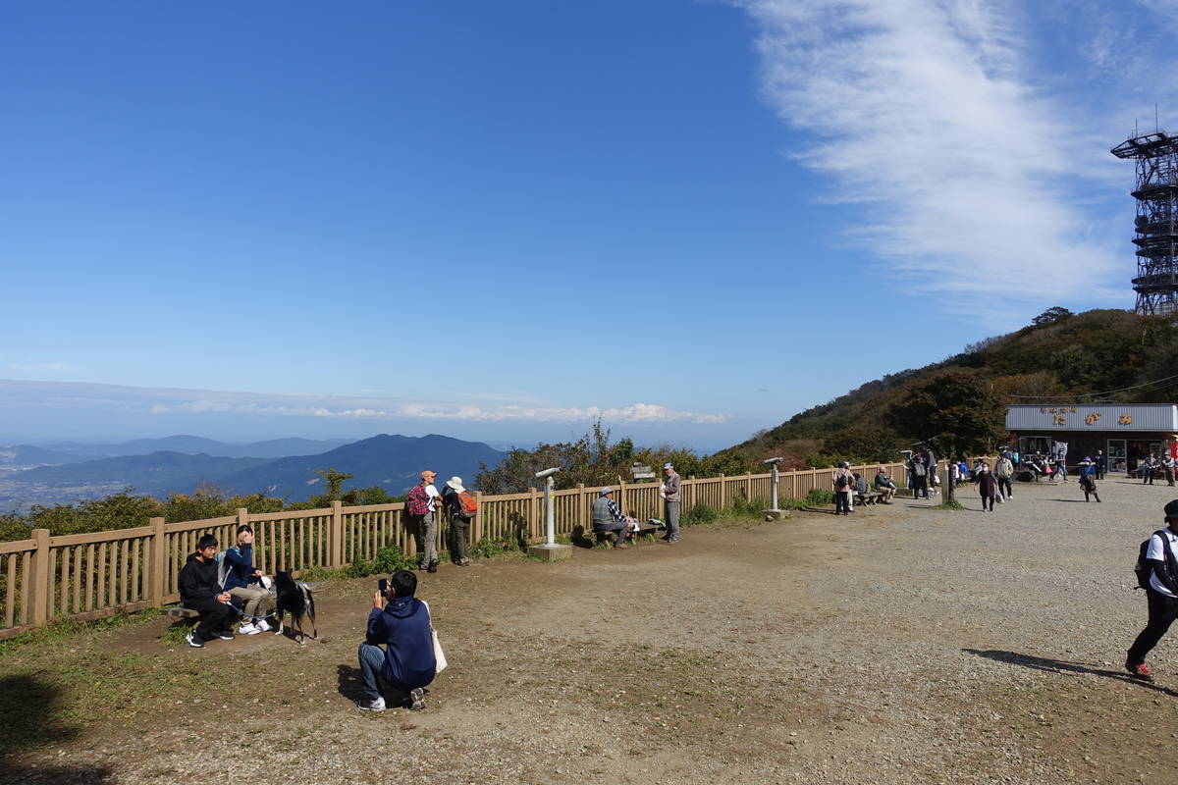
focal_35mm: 24
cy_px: 392
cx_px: 589
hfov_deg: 73.7
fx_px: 785
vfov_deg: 53.1
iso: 125
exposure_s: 1/800
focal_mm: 8.8
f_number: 5.6
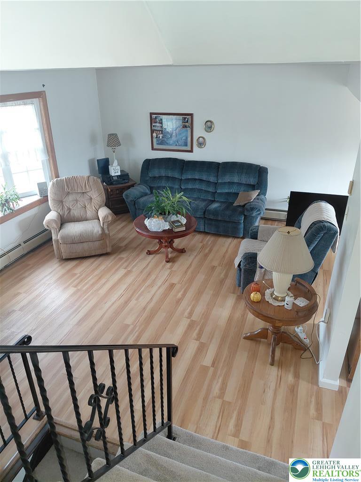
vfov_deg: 69.4
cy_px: 241
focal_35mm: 25
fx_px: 348
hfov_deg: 54.9
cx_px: 180
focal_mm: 4.69
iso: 400
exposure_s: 1/60
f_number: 1.8
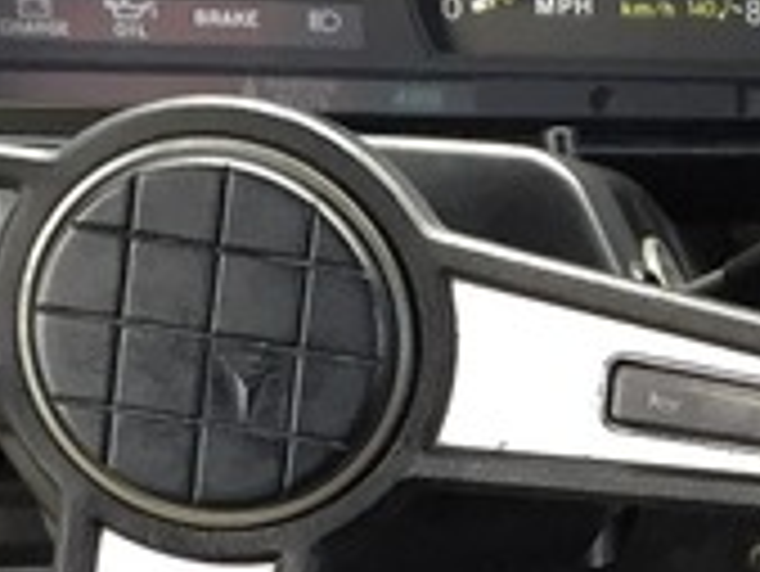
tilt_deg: -29.6
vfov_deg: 8.2
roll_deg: +0.8
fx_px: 3867
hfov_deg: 10.3
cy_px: 950
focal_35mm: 176
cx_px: 1556
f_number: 2.2
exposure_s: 1/30
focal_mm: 4.15
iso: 32
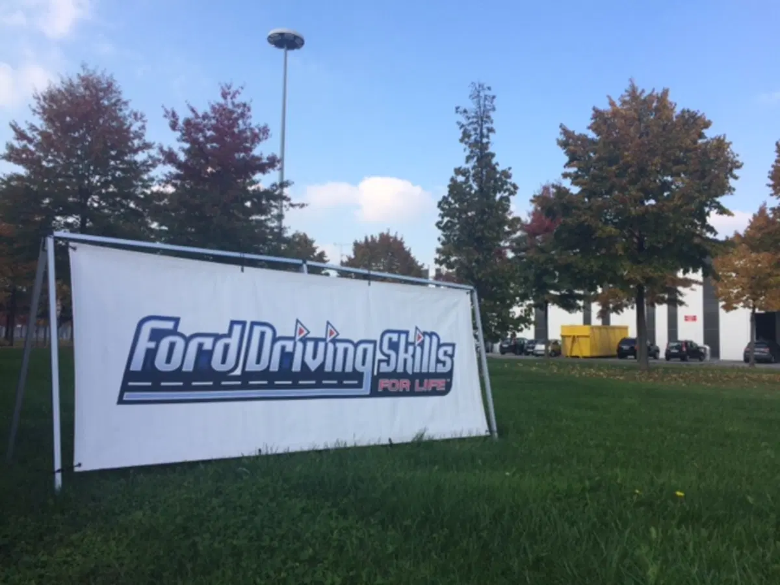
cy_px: 292
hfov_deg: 61.7
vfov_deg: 48.2
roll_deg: -1.7
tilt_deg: +4.0
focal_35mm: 29
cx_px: 390
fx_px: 653
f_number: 2.2
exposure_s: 1/1080
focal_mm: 4.15
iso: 32
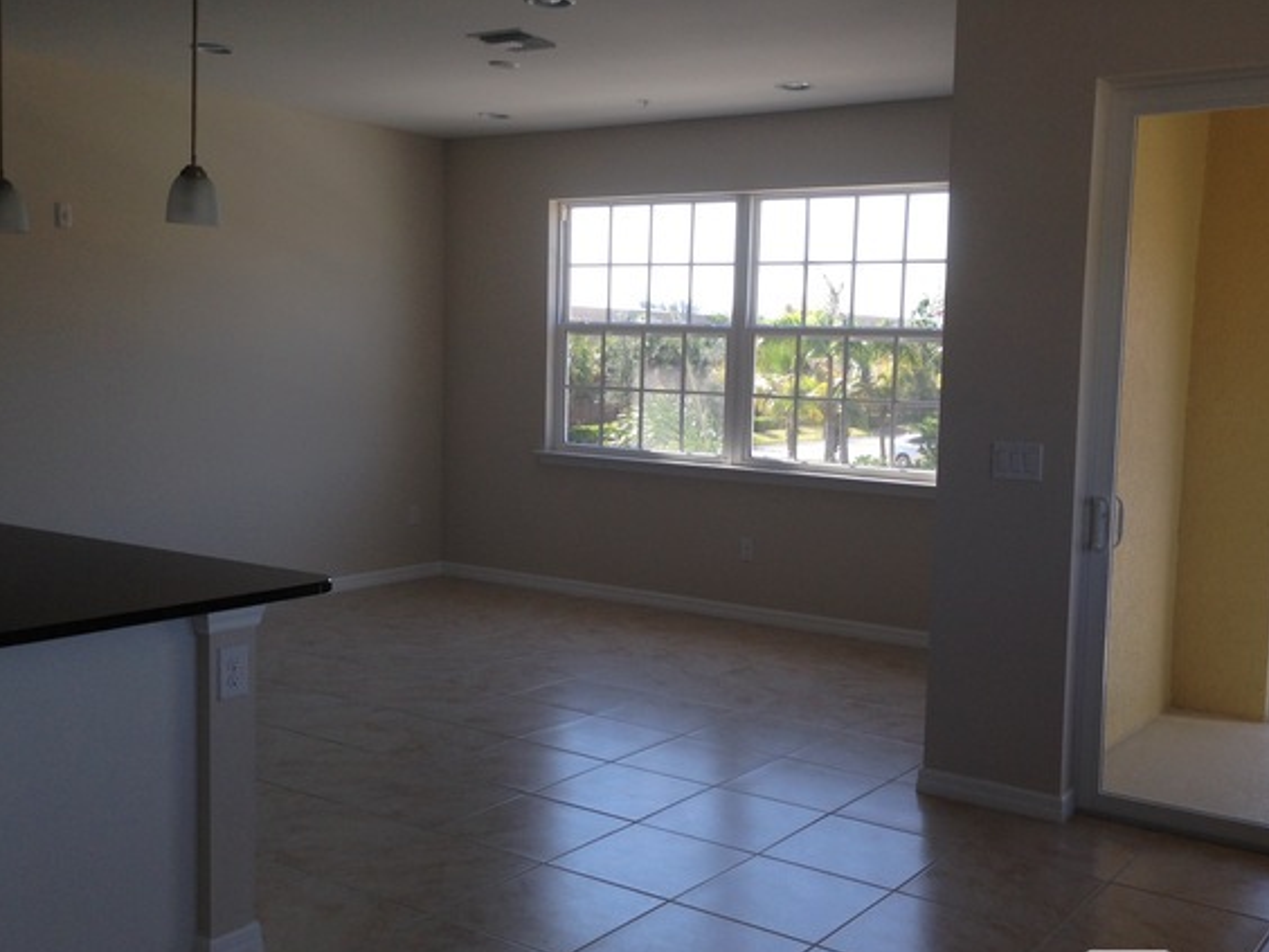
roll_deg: +0.9
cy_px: 477
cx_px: 696
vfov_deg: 36.8
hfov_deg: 47.8
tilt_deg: -6.2
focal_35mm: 39
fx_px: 1430
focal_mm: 4.12
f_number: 2.4
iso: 50
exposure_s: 1/123
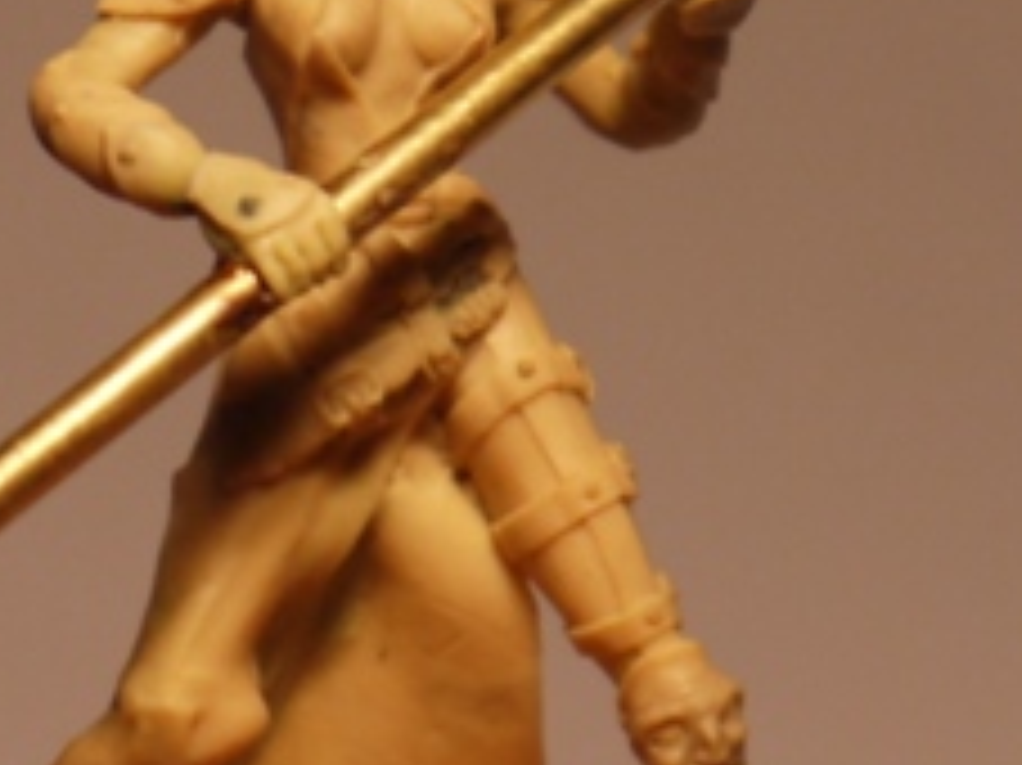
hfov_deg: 9.2
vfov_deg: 6.9
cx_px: 671
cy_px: 74
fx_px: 6374
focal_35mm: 216
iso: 200
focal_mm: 36
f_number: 5.3
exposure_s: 1/80
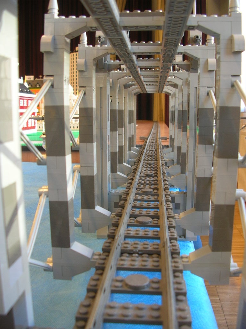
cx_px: 123
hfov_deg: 40.7
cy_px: 164
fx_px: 332
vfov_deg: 52.6
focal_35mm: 35
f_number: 2.8
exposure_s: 1/11.8
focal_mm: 5.8
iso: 50
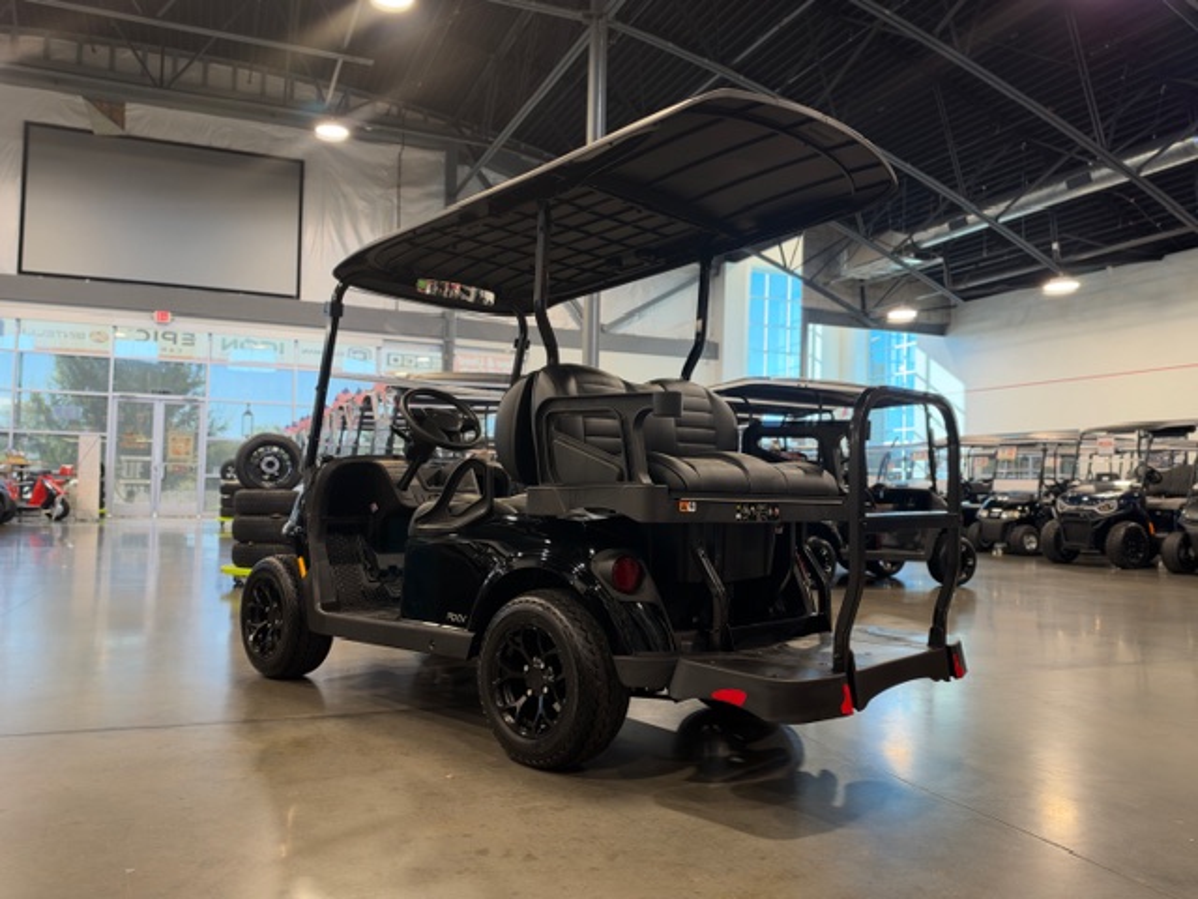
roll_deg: -0.8
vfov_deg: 53.1
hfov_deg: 67.3
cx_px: 599
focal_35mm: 26
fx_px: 900
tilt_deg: +2.6
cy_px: 450
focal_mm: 6.93
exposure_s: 1/120
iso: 200
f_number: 1.48
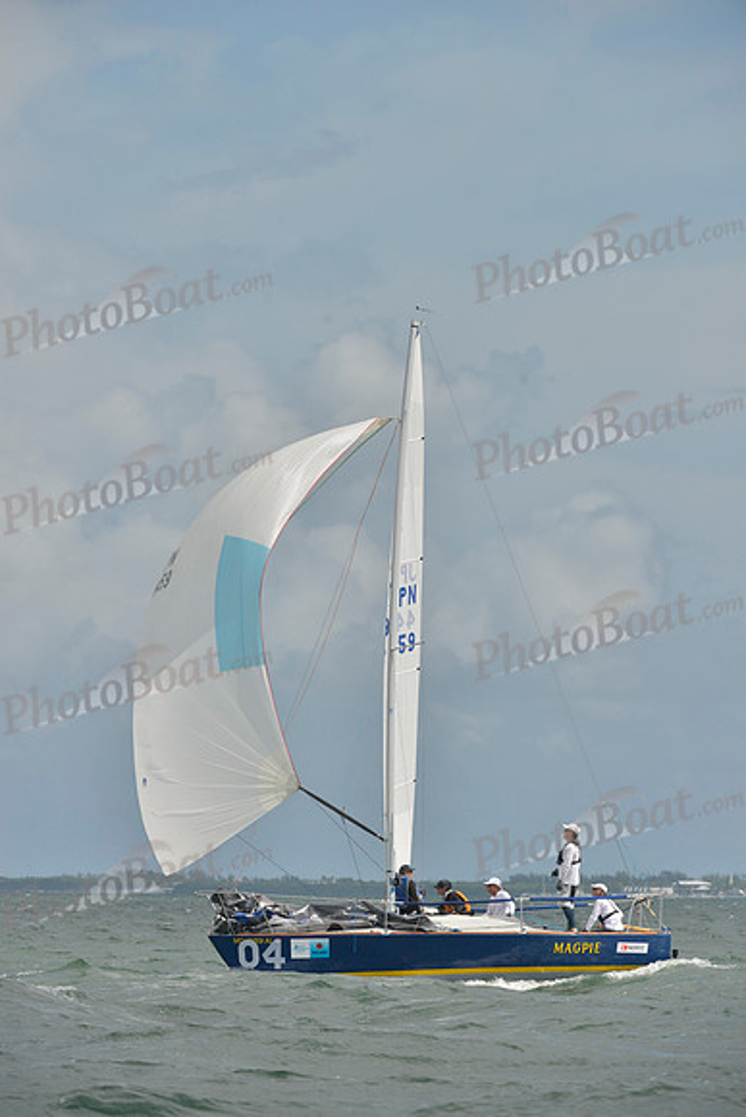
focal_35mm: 250
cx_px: 373
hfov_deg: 5.5
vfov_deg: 8.2
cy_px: 558
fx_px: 7766
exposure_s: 1/1250
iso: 280
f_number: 9
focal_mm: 250
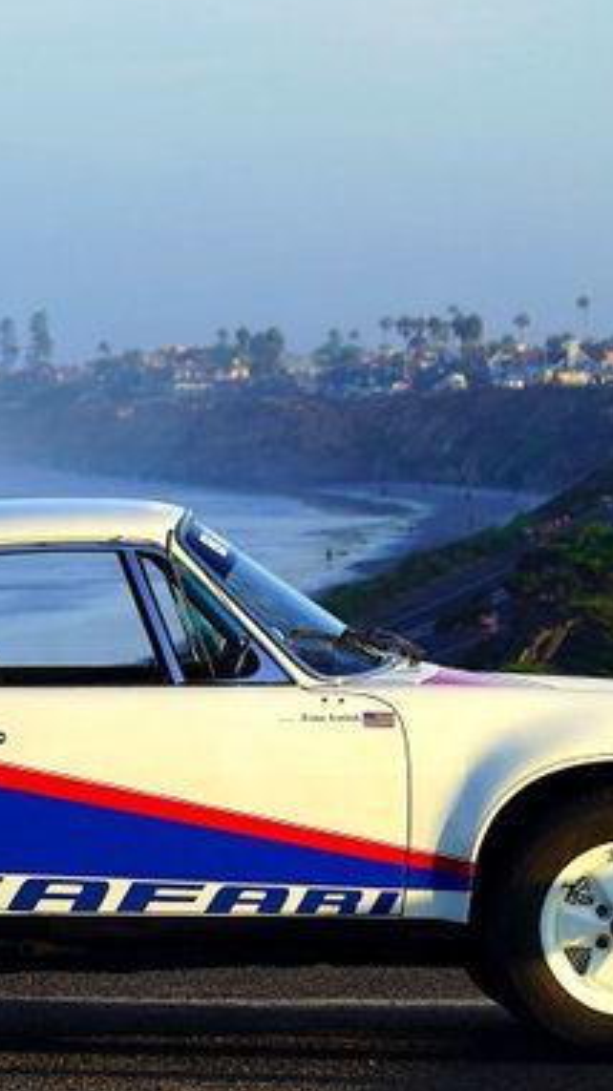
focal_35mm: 296
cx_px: 160
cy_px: 359
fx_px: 8563
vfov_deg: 7.3
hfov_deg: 4.1
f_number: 6.3
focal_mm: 105
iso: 100
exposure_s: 1/200
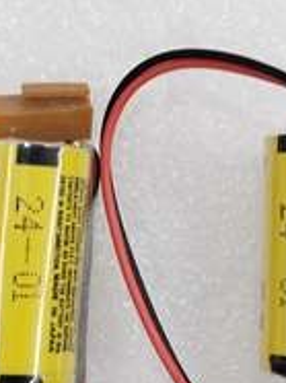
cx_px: 175
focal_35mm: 84
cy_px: 136
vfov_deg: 23.2
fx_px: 927
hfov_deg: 17.5
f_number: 1.8
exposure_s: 1/30
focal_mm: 4.75
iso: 419
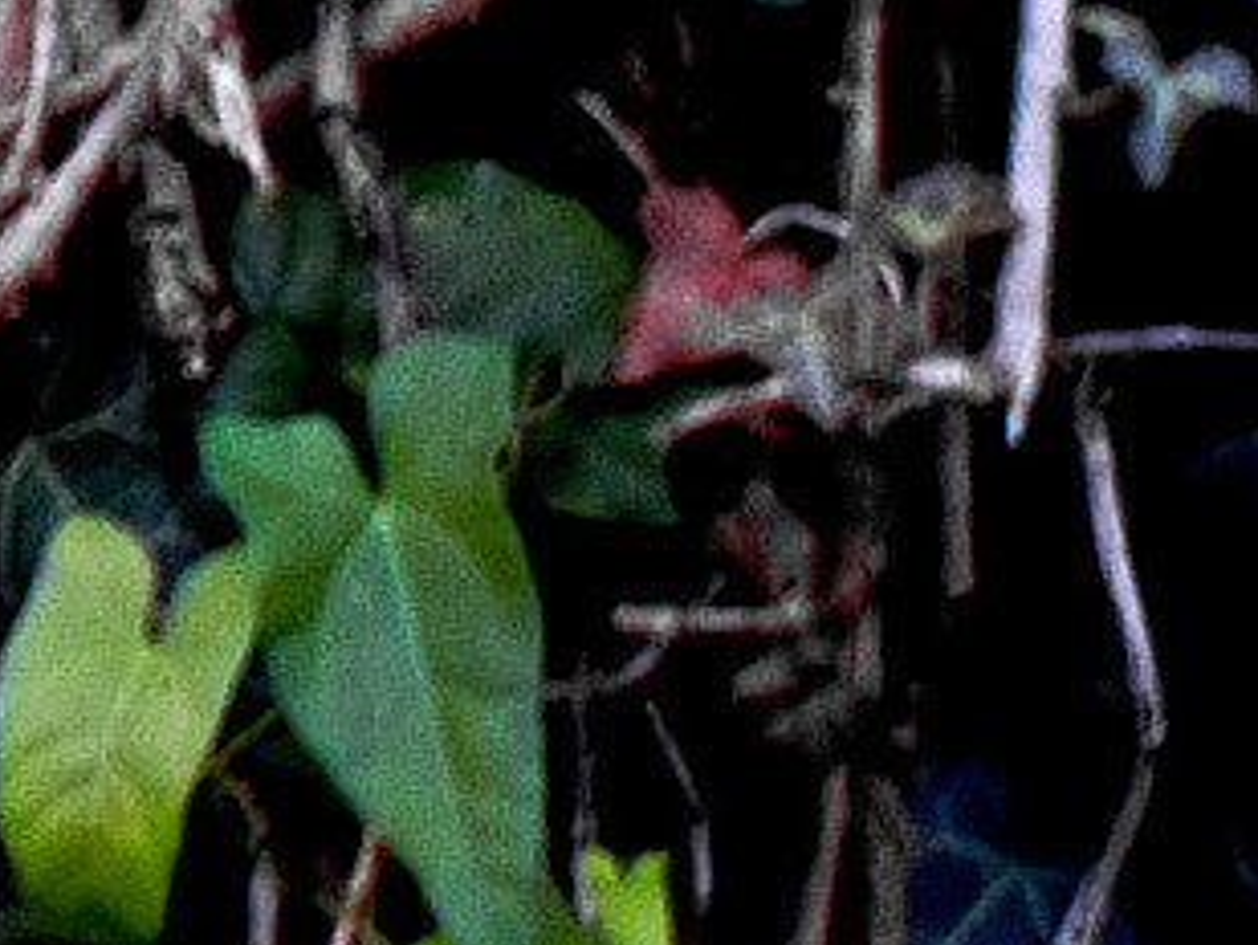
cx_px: -1795
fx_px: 8689
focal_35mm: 239
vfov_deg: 6.2
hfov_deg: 7.7
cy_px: 342
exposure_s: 1/25
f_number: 4.5
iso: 3200
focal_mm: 32
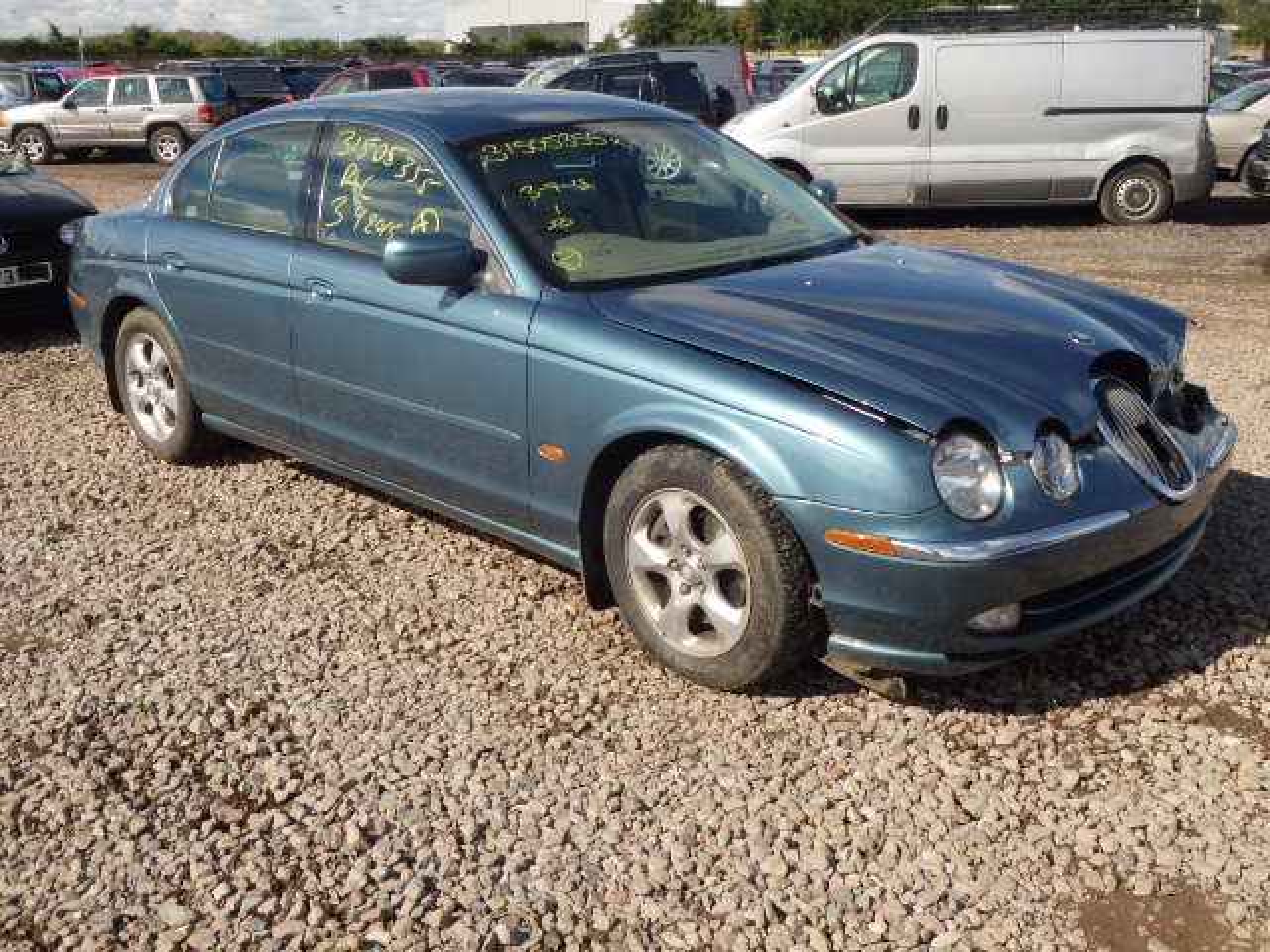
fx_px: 1321
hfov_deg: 51.4
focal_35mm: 36
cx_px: 635
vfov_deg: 39.7
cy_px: 476
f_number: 13
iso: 125
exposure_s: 1/100
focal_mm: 6.4
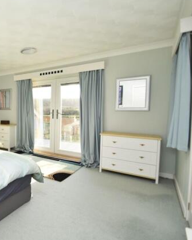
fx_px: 156
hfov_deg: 54.1
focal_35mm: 22
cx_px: 15
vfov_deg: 75.0
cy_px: 117
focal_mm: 10
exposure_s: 1/200
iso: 125
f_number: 5
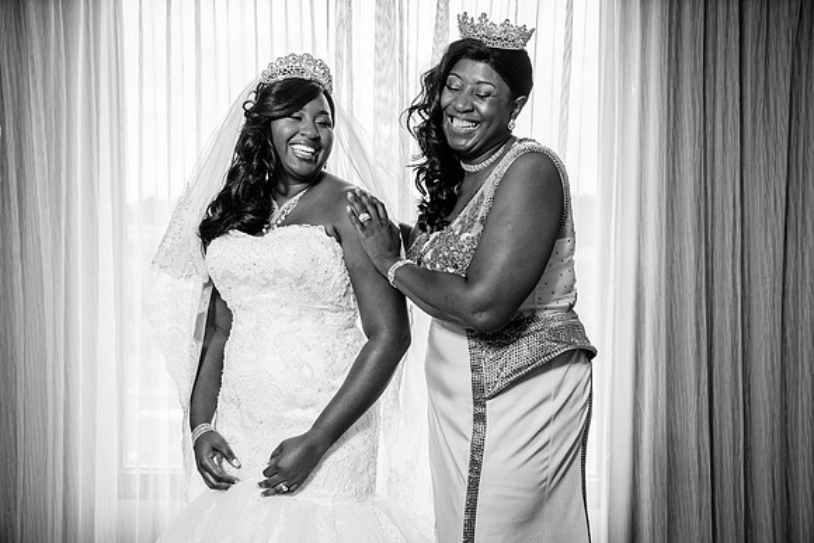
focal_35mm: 40
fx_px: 905
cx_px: 407
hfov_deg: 48.4
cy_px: 272
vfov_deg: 33.4
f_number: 4
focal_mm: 40
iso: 640
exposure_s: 1/200
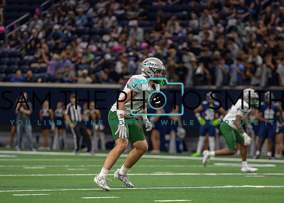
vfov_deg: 5.2
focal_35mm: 276
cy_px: 123
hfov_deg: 7.3
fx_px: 2228
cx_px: 154
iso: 4000
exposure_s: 1/1600
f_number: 2.8
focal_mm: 185
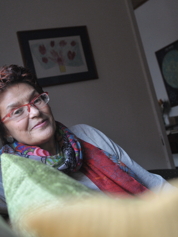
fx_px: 391
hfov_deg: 25.5
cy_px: 119
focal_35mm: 57
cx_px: 56
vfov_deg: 33.8
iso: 800
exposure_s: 1/200
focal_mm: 26
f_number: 2.8
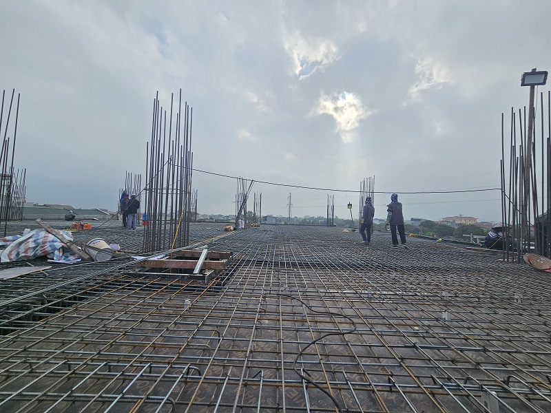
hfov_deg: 106.2
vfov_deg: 89.9
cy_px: 206
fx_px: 207
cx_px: 276
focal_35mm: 13
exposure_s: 1/2921
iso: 50
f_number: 2.2
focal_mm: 2.2
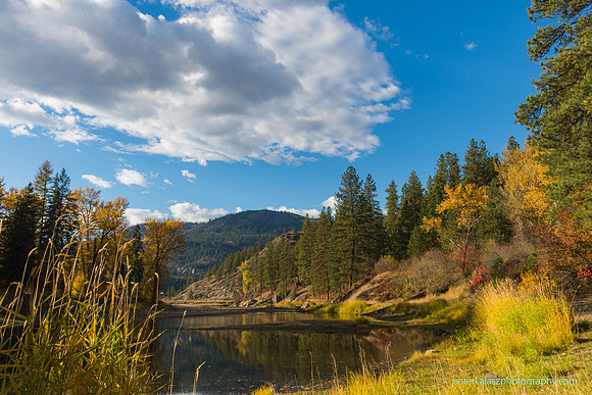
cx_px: 296
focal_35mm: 29
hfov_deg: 63.0
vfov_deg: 44.5
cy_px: 198
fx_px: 483
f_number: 16
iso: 64
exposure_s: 1/30
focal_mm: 28
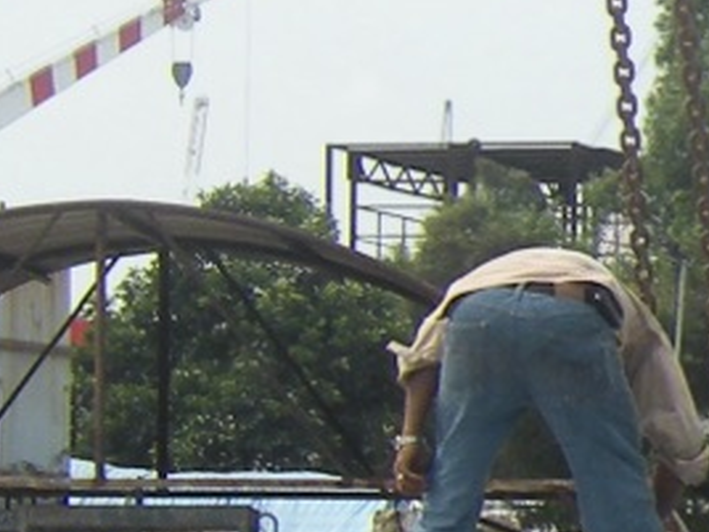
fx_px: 7701
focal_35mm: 376
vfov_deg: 4.0
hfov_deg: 5.2
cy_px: 445
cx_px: -812
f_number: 4
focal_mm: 9.8
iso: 64
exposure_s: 1/597
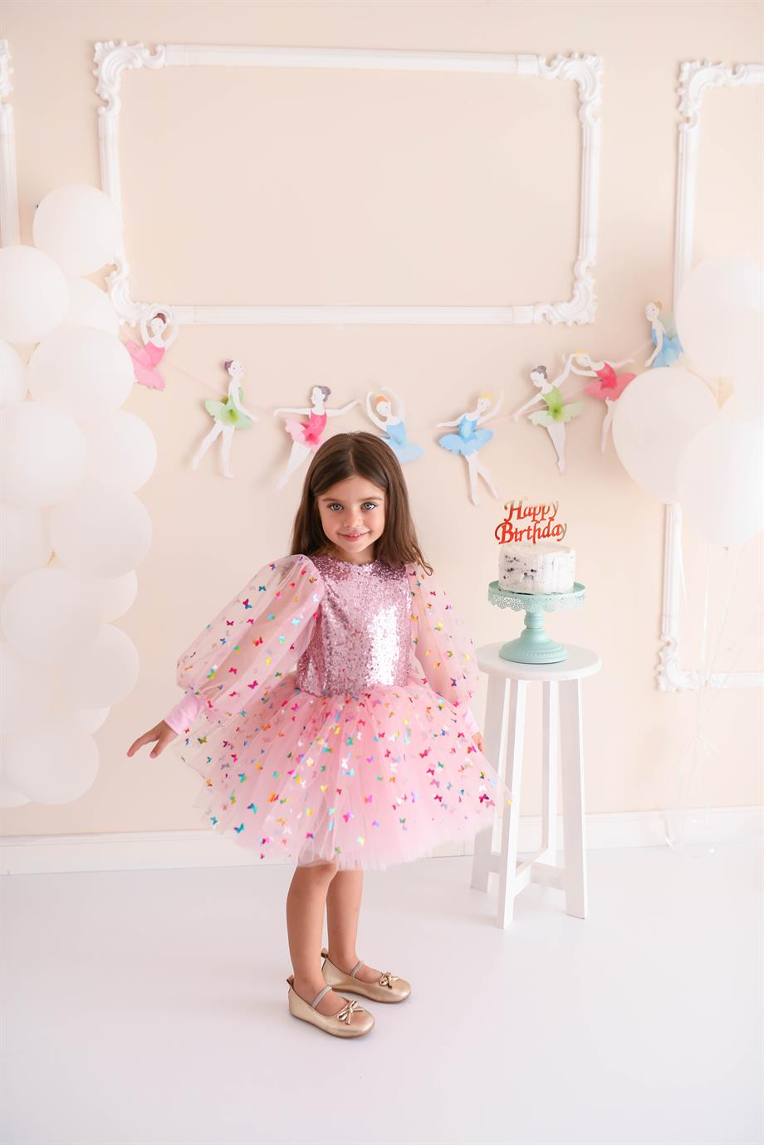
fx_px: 1114
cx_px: 382
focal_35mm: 35
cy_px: 572
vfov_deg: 54.4
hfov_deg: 37.9
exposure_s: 1/250
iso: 200
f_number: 2.5
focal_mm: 35
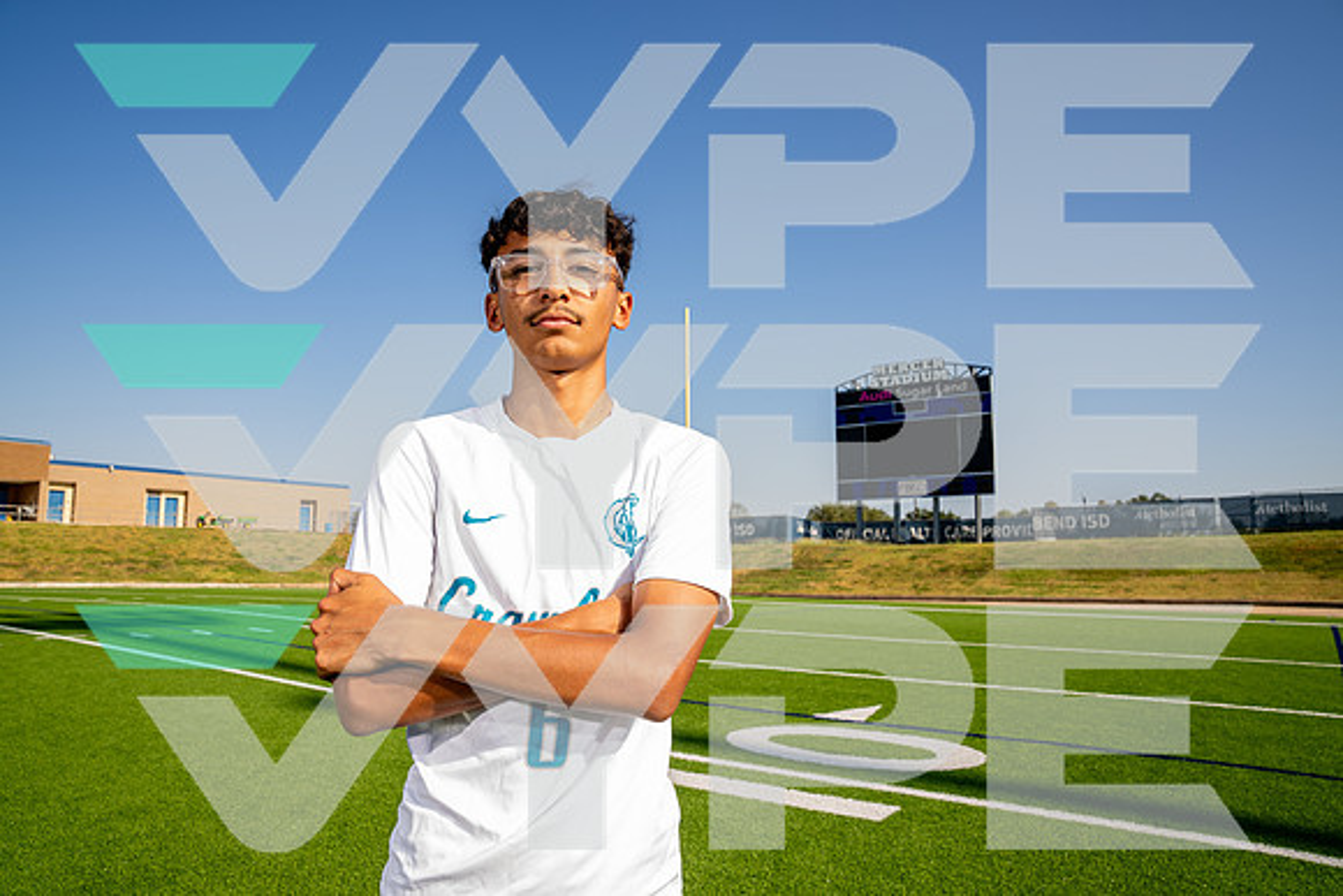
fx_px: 896
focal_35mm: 24
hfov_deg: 73.7
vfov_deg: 53.2
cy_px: 448
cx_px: 672
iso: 50
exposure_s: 1/125
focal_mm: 24
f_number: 7.1
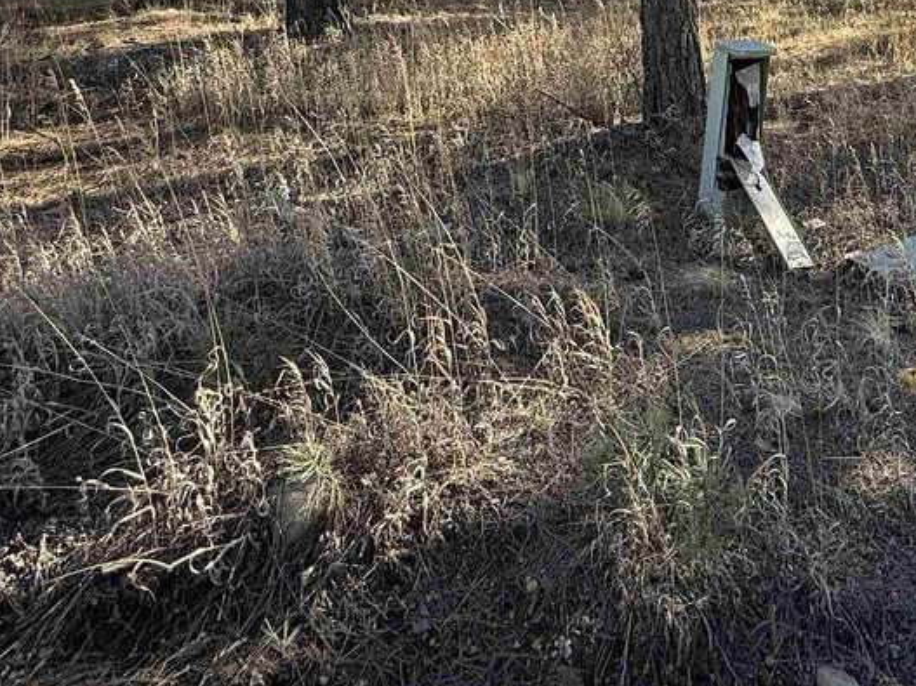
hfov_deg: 50.9
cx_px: 721
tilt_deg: +6.9
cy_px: -104
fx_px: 899
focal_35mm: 34
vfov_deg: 34.7
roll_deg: -0.9
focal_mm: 2.22
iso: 64
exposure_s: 1/178
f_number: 2.2
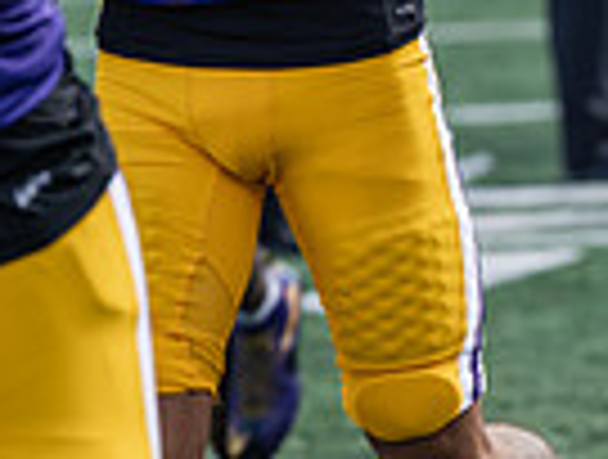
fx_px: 7256
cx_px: 941
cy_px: -362
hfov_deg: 4.8
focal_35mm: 412
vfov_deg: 3.6
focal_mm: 100
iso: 100
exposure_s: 1/320
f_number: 3.5
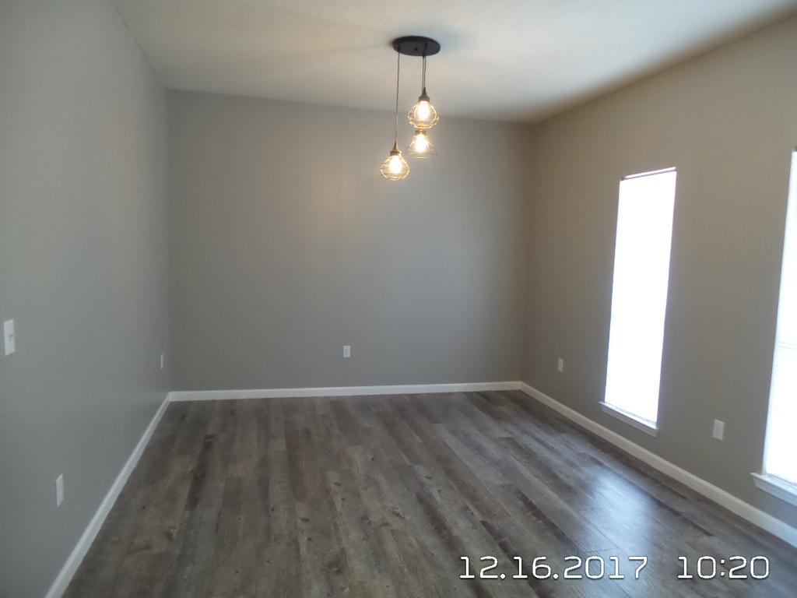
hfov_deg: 73.9
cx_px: 398
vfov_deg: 58.9
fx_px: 530
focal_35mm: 23
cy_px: 299
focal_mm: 4.1
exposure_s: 1/30
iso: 640
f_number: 2.8
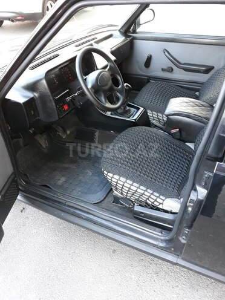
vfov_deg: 65.3
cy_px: 150
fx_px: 234
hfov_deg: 51.4
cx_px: 112
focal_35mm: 27
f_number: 1.7
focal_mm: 3.71
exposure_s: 1/50
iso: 125
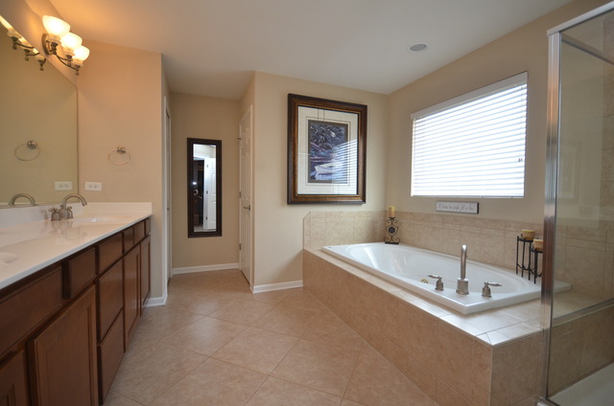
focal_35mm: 15
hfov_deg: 100.5
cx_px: 307
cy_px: 203
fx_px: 255
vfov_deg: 77.1
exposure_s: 1/60
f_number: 4
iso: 500
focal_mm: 10
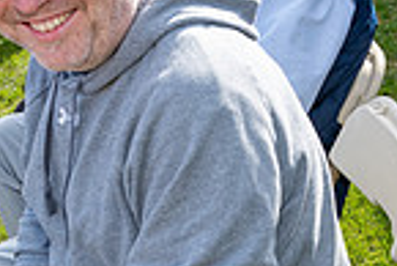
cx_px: 605
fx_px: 1203
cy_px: -55
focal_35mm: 109
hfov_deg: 16.9
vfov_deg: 12.3
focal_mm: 24
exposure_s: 1/250
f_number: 8
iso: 400
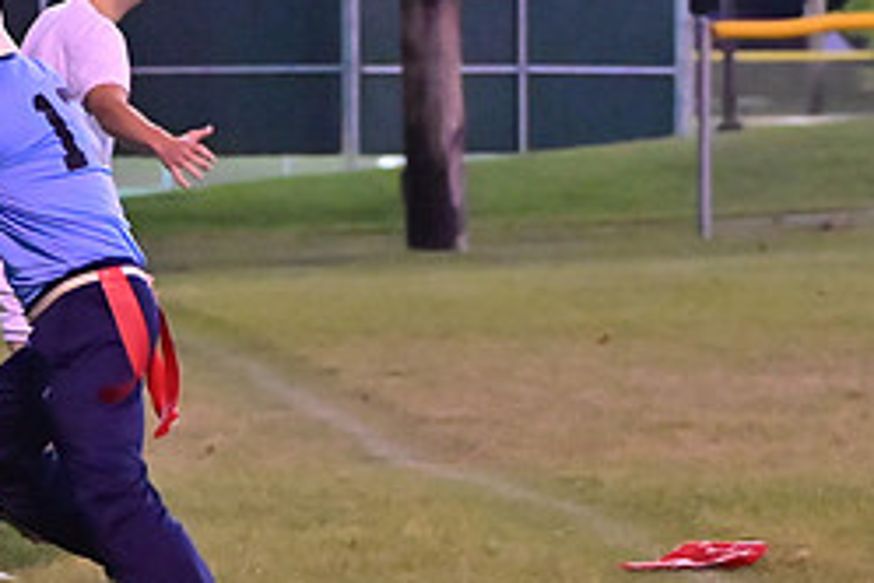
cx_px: 49
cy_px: 325
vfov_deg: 3.8
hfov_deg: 5.6
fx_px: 8861
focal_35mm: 365
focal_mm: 105
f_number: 4
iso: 6400
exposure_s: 1/500
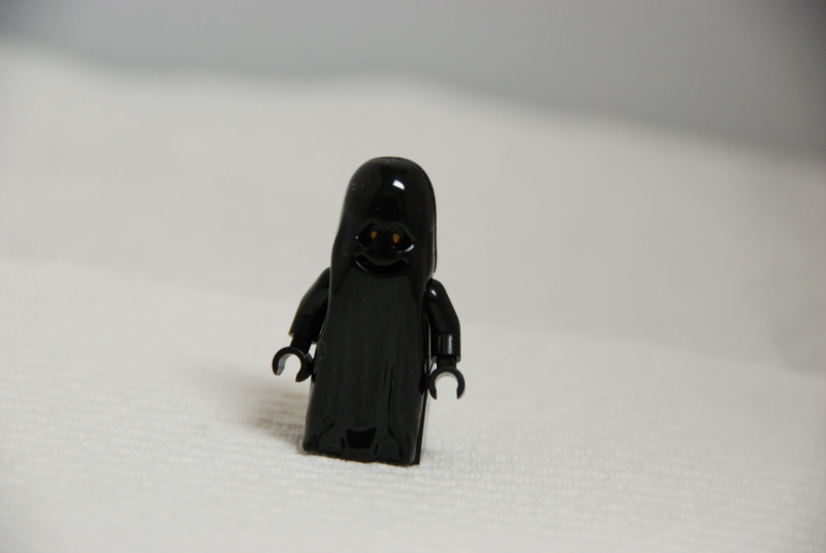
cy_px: 276
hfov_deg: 6.9
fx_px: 6893
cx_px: 413
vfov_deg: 4.6
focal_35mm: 300
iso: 800
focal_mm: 200
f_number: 6.3
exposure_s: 1/20
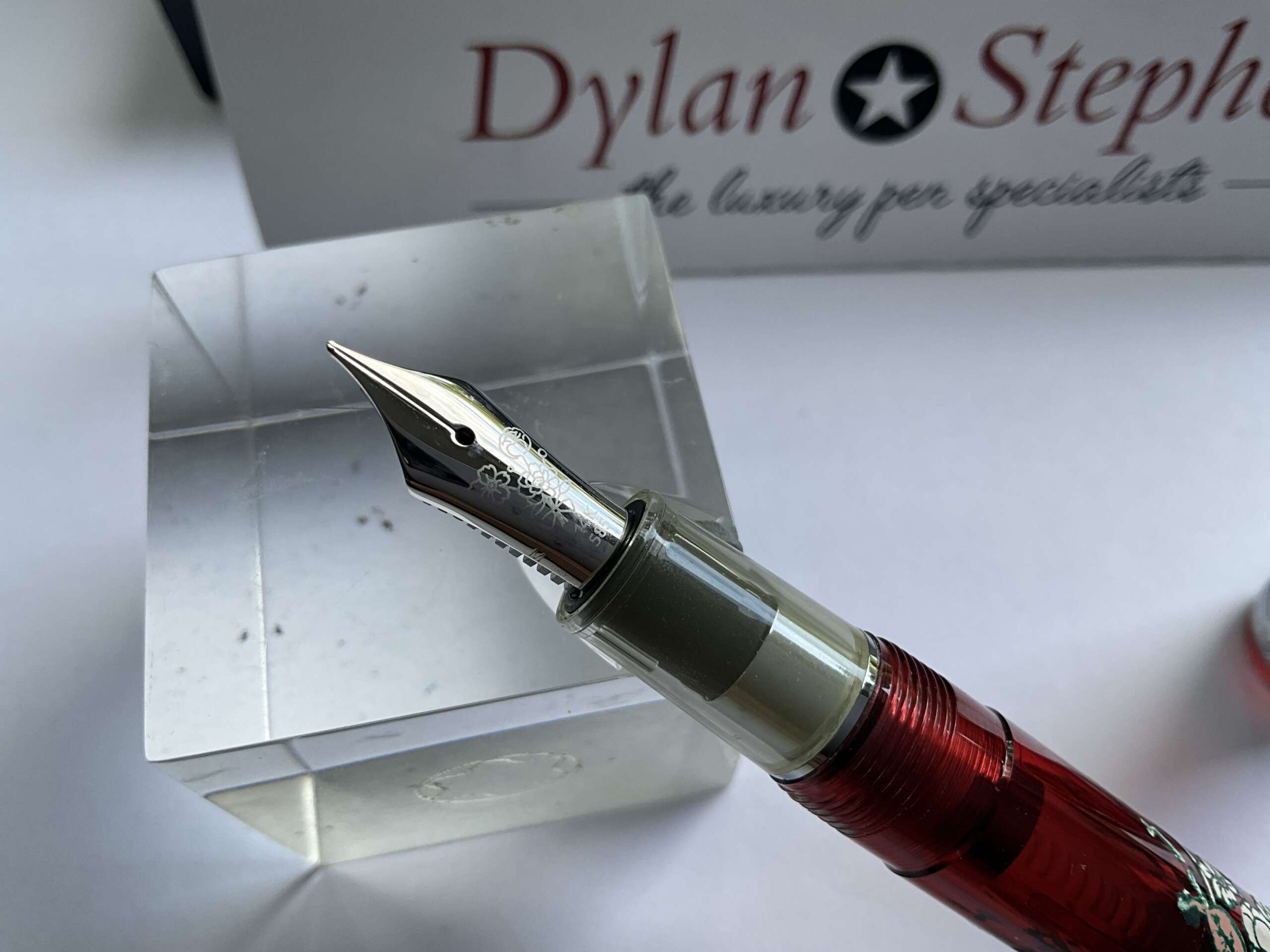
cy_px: 476
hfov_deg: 61.7
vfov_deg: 48.2
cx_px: 635
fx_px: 1064
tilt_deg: -63.1
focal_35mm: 29
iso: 25
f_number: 1.8
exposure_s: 1/122
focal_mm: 3
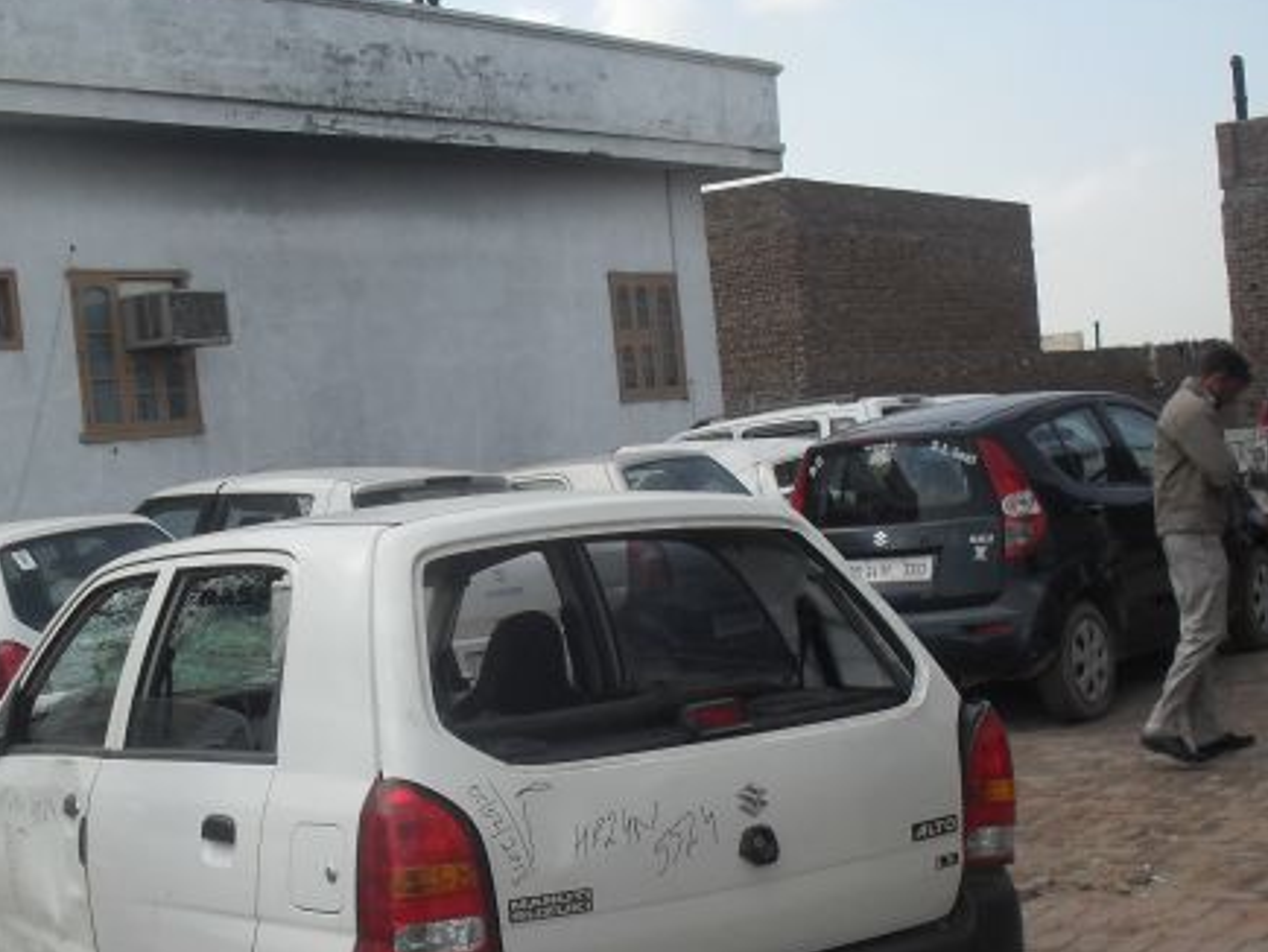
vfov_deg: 25.9
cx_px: 500
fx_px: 2052
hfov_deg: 34.2
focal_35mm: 56
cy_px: 680
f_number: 8.3
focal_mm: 6.3
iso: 80
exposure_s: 1/125
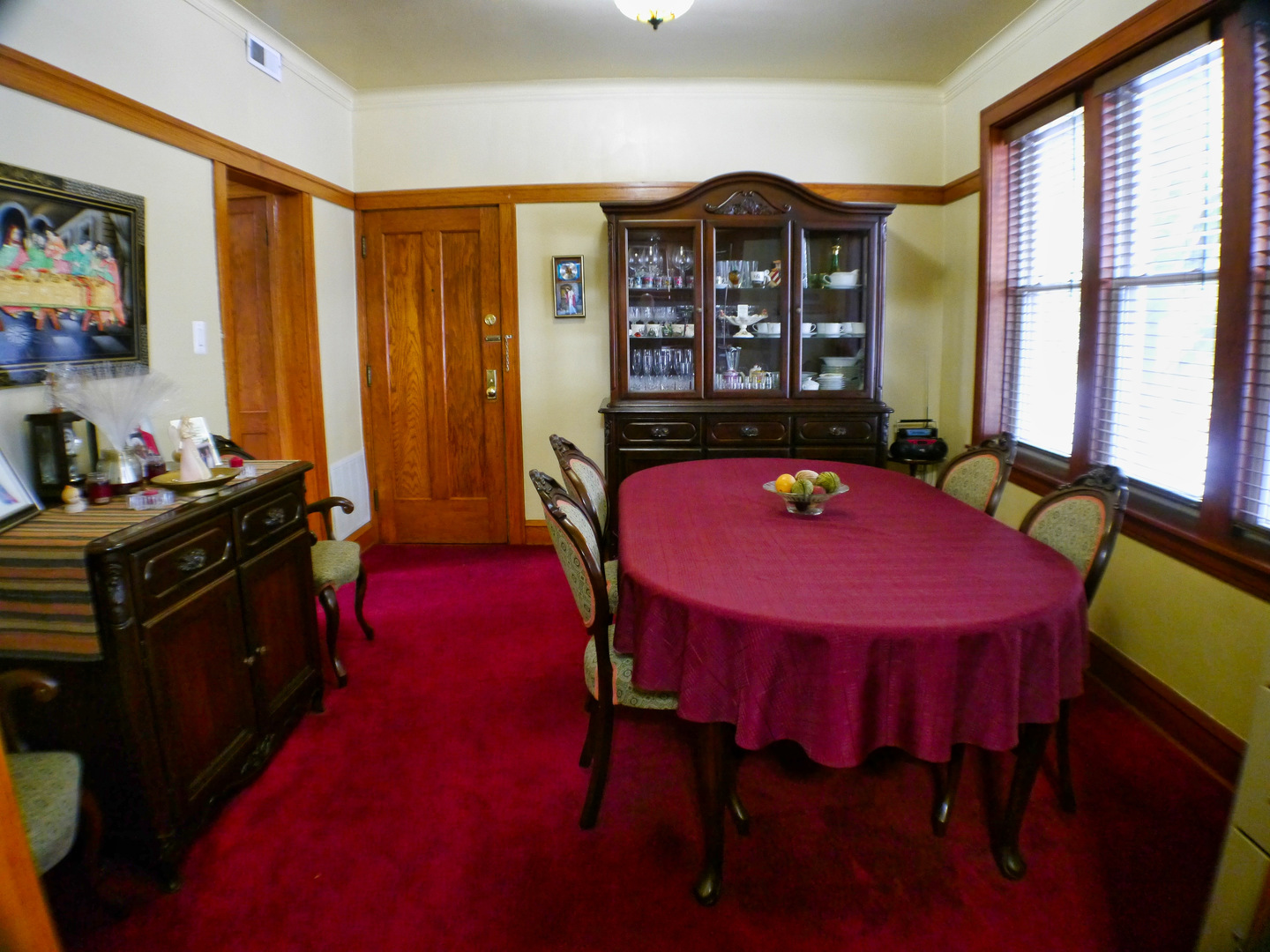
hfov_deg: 63.4
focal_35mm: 28
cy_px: 476
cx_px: 635
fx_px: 1027
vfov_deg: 49.7
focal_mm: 14
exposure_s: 1/20
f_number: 3.5
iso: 1600
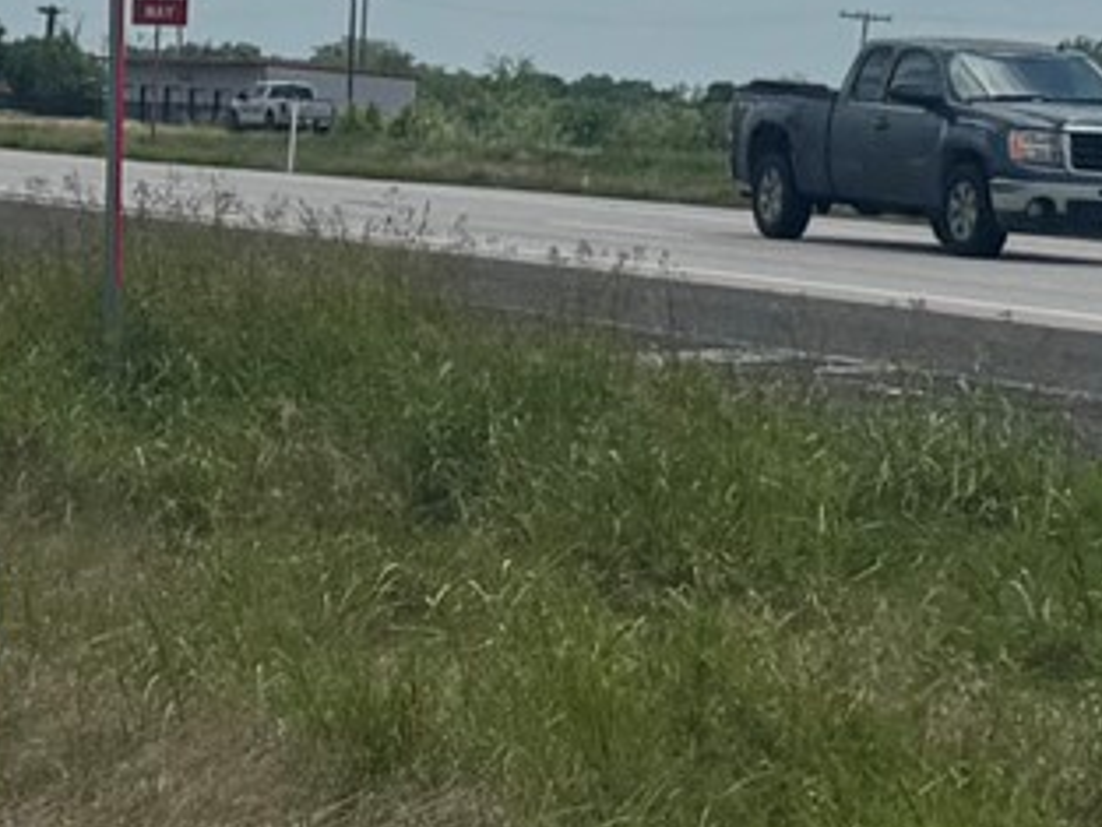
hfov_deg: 12.1
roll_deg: -2.9
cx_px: -433
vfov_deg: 9.4
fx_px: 5000
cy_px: -49
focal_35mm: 157
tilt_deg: +0.7
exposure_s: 1/12346
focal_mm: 6.76
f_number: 1.78
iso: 80
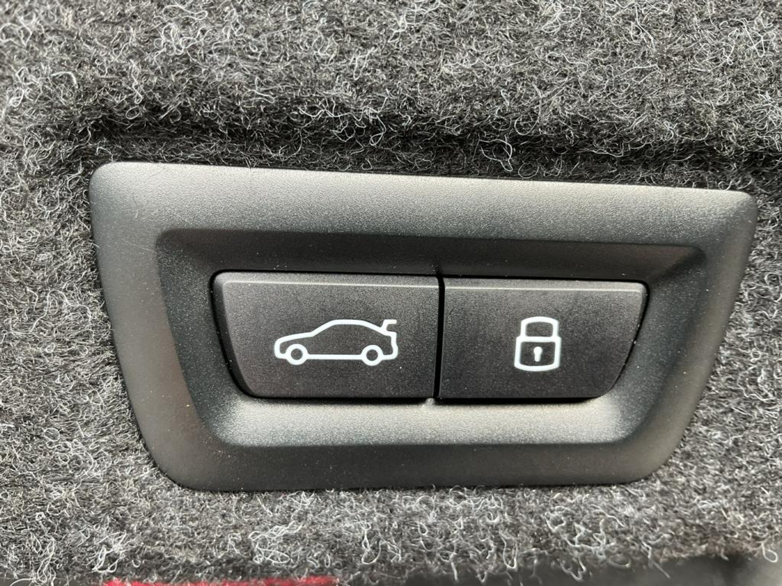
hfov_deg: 61.7
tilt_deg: -2.8
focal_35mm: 29
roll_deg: +1.2
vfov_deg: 48.2
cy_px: 293
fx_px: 655
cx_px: 391
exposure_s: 1/120
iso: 32
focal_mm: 3
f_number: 1.8
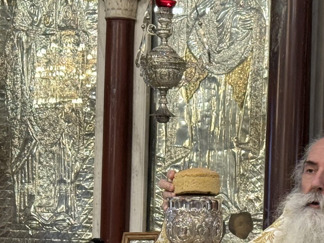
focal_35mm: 139
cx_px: 308
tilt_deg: +1.7
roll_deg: -1.4
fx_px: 1301
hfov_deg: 14.0
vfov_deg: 10.6
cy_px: 248
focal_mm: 6.76
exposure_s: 1/100
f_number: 1.78
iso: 200
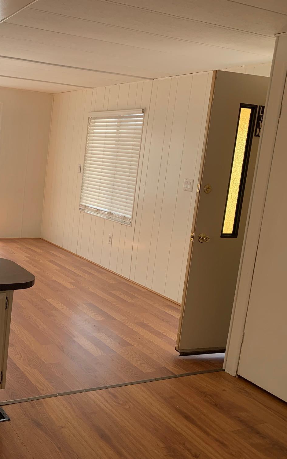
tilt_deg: -10.4
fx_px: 463
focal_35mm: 37
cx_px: 13
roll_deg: -4.0
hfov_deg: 32.2
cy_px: 229
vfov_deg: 52.7
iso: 40
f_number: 1.8
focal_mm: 4.25
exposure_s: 1/121
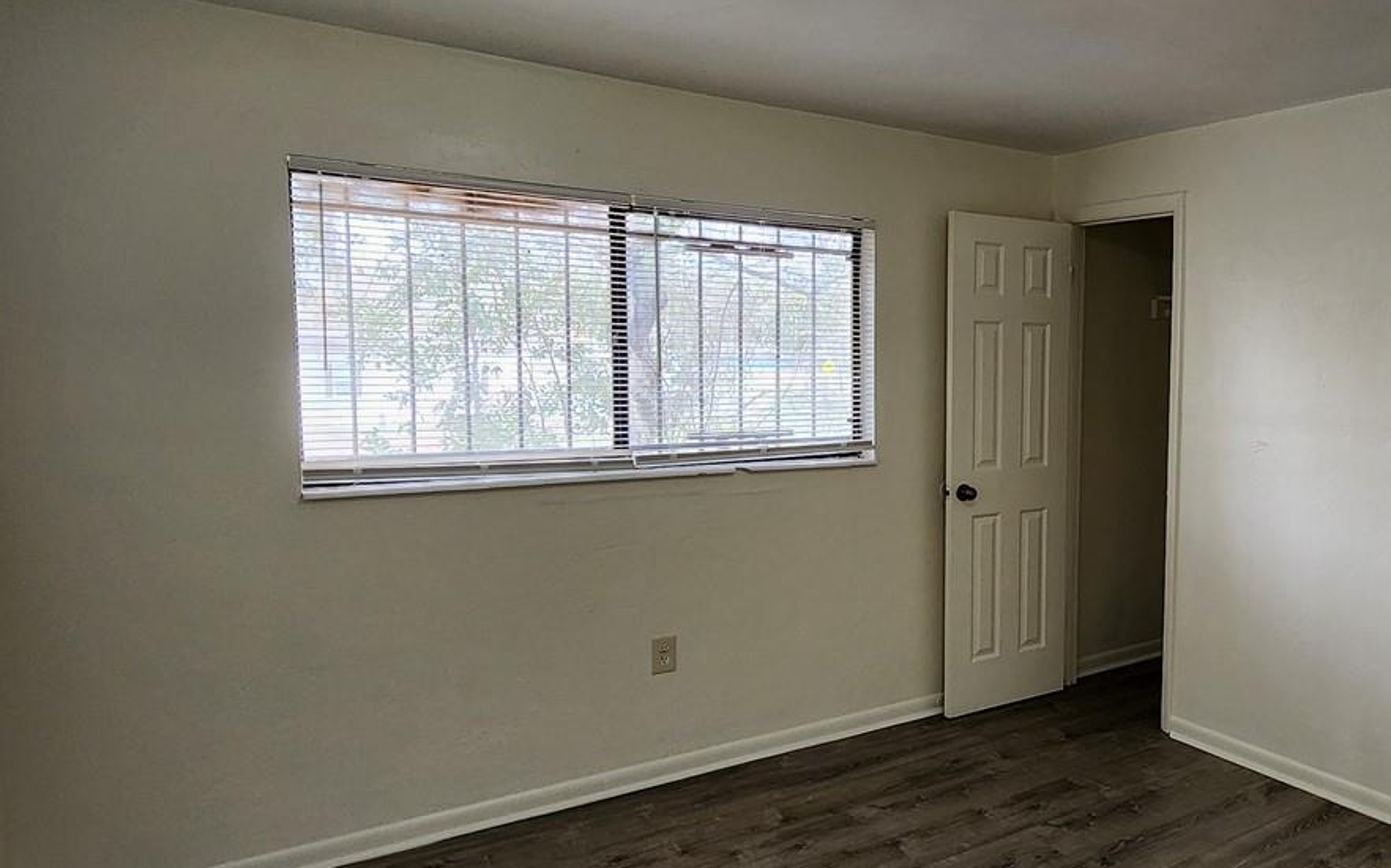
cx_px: 1022
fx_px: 948
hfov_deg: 68.4
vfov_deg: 49.3
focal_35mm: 25
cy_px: 438
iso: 200
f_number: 2.2
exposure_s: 1/60
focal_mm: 2.2
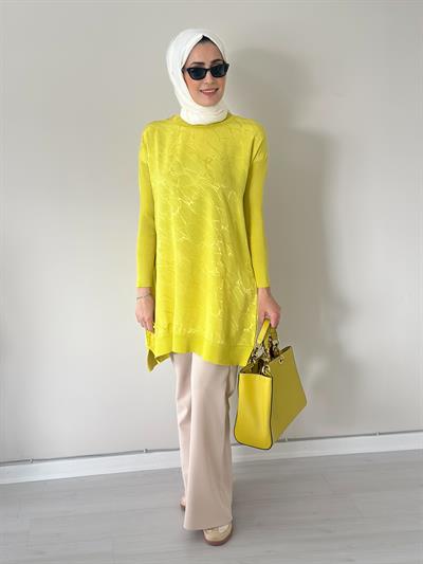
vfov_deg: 39.6
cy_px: 282
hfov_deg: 30.3
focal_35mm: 48
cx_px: 212
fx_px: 782
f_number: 1.78
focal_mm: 6.86
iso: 160
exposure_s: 1/100
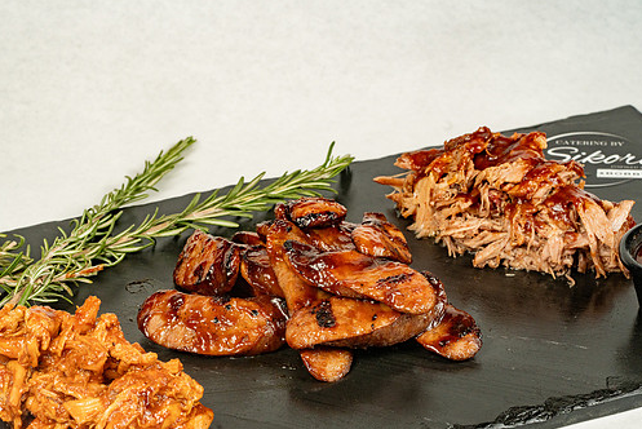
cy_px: 247
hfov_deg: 19.4
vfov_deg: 13.1
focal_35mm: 105
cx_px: 311
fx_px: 1874
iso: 800
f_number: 11
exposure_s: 1/200
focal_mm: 90
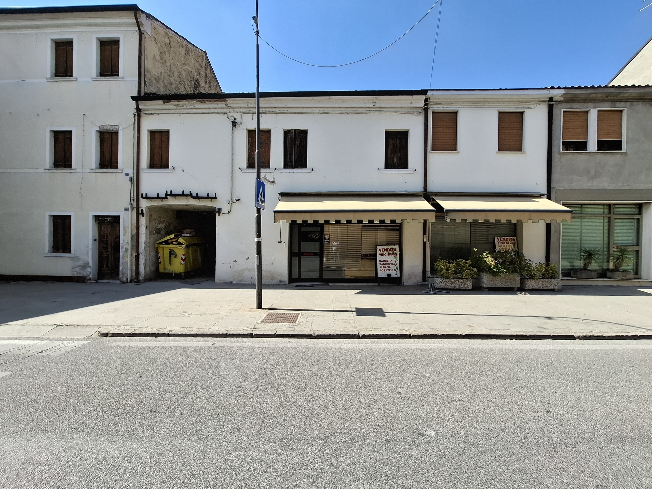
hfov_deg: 106.2
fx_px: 245
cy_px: 244
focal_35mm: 13
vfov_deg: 89.9
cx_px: 326
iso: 40
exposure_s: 1/720
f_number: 2.2
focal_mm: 1.74
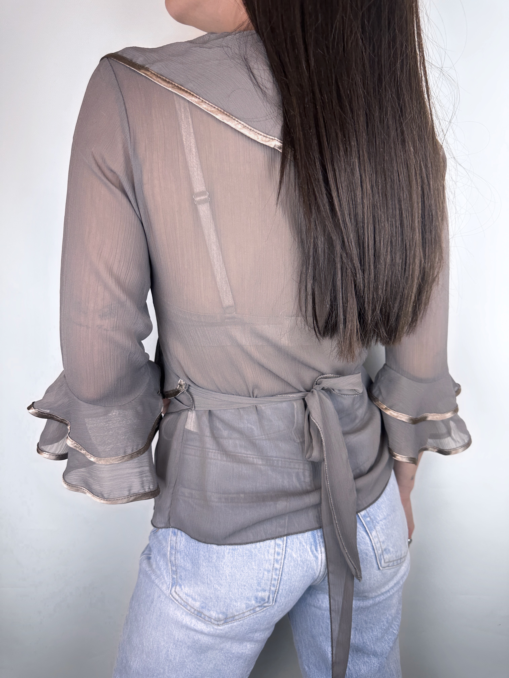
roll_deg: -0.7
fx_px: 471
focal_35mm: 24
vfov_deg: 71.6
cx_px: 254
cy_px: 339
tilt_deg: -14.7
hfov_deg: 56.8
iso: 64
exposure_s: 1/100
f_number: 1.78
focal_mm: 6.86
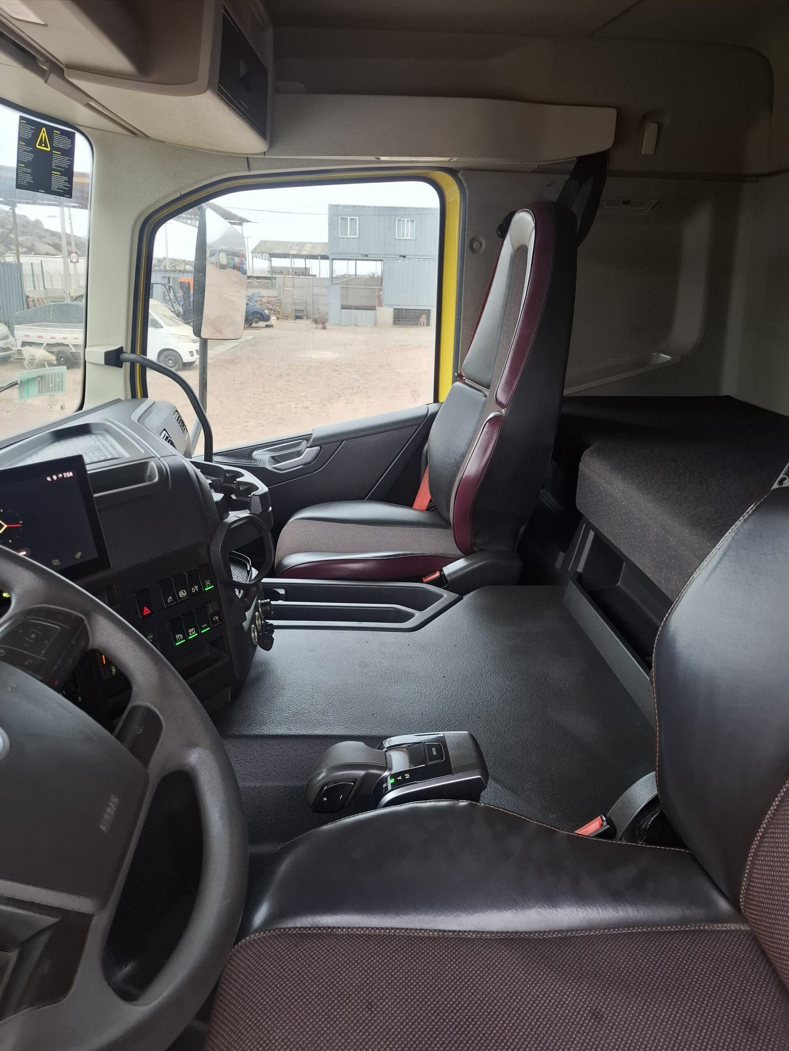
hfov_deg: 58.9
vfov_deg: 73.9
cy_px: 526
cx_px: 394
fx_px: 699
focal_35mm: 23
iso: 250
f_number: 1.8
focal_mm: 5.54
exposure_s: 1/100
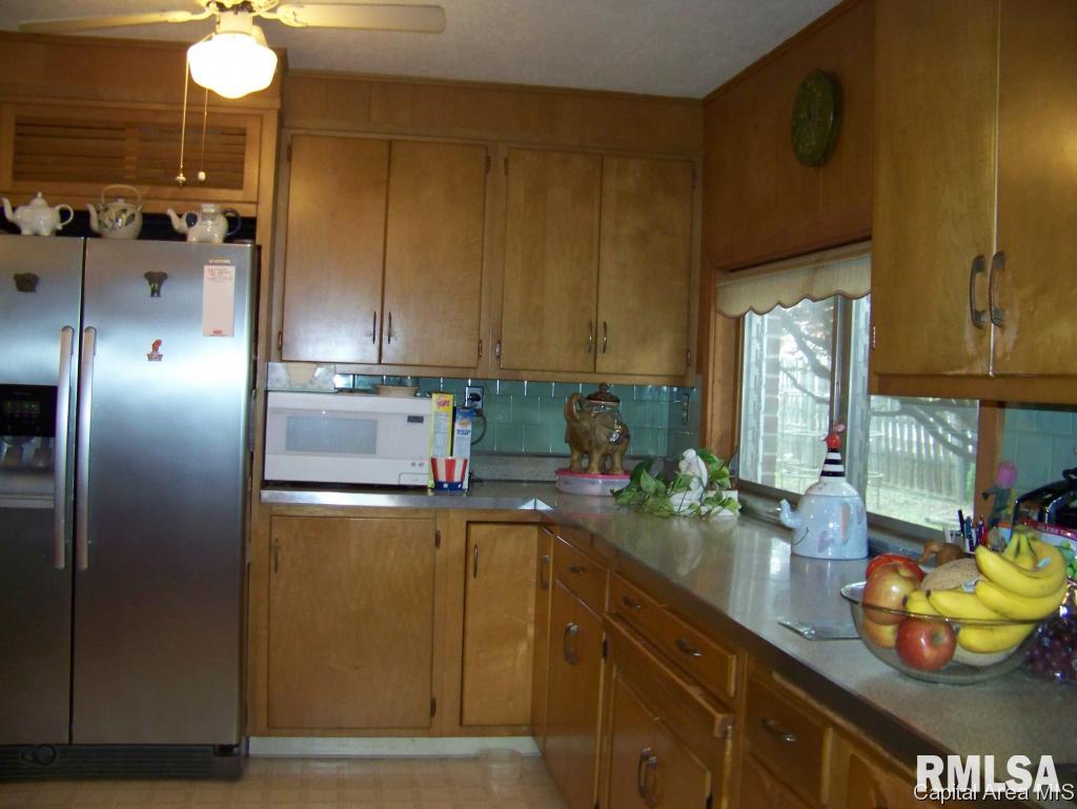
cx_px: 538
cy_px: 404
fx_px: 1121
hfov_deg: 51.3
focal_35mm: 36
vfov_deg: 39.7
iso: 200
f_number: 2.8
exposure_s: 1/30
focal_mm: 5.85
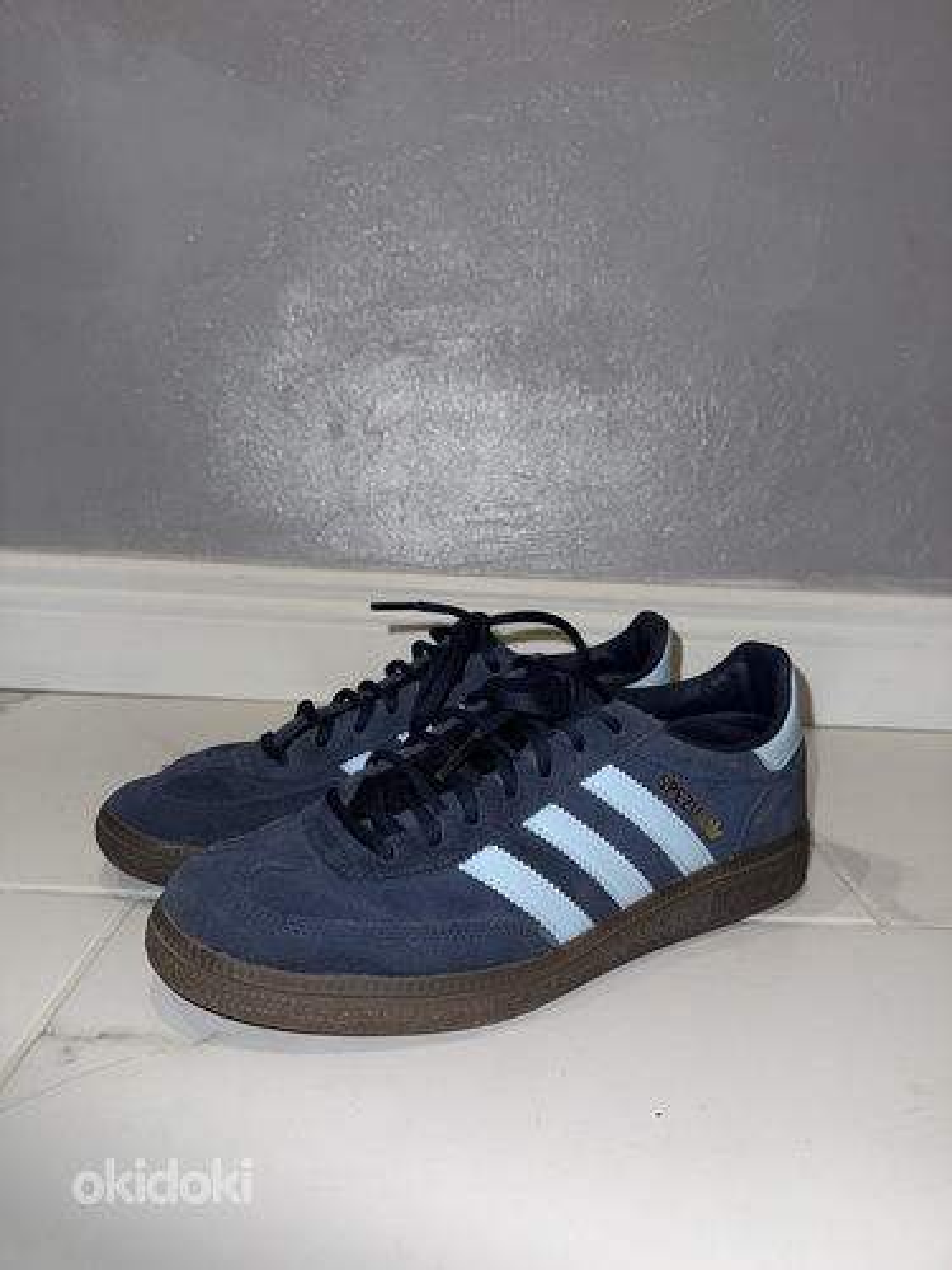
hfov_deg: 56.8
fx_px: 880
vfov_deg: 71.6
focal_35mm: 24
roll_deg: -3.6
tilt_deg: -10.9
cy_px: 635
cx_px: 476
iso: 64
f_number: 1.78
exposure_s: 1/62
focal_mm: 6.76
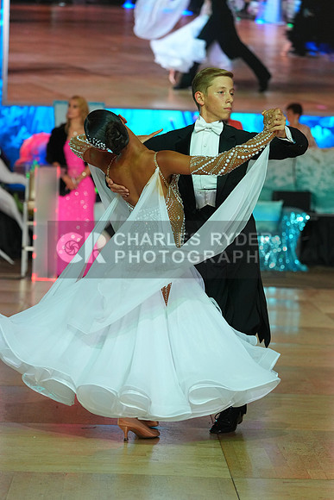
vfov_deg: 17.2
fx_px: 1655
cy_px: 250
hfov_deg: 11.5
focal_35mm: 119
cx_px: 167
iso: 2500
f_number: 4
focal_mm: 119
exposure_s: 1/400
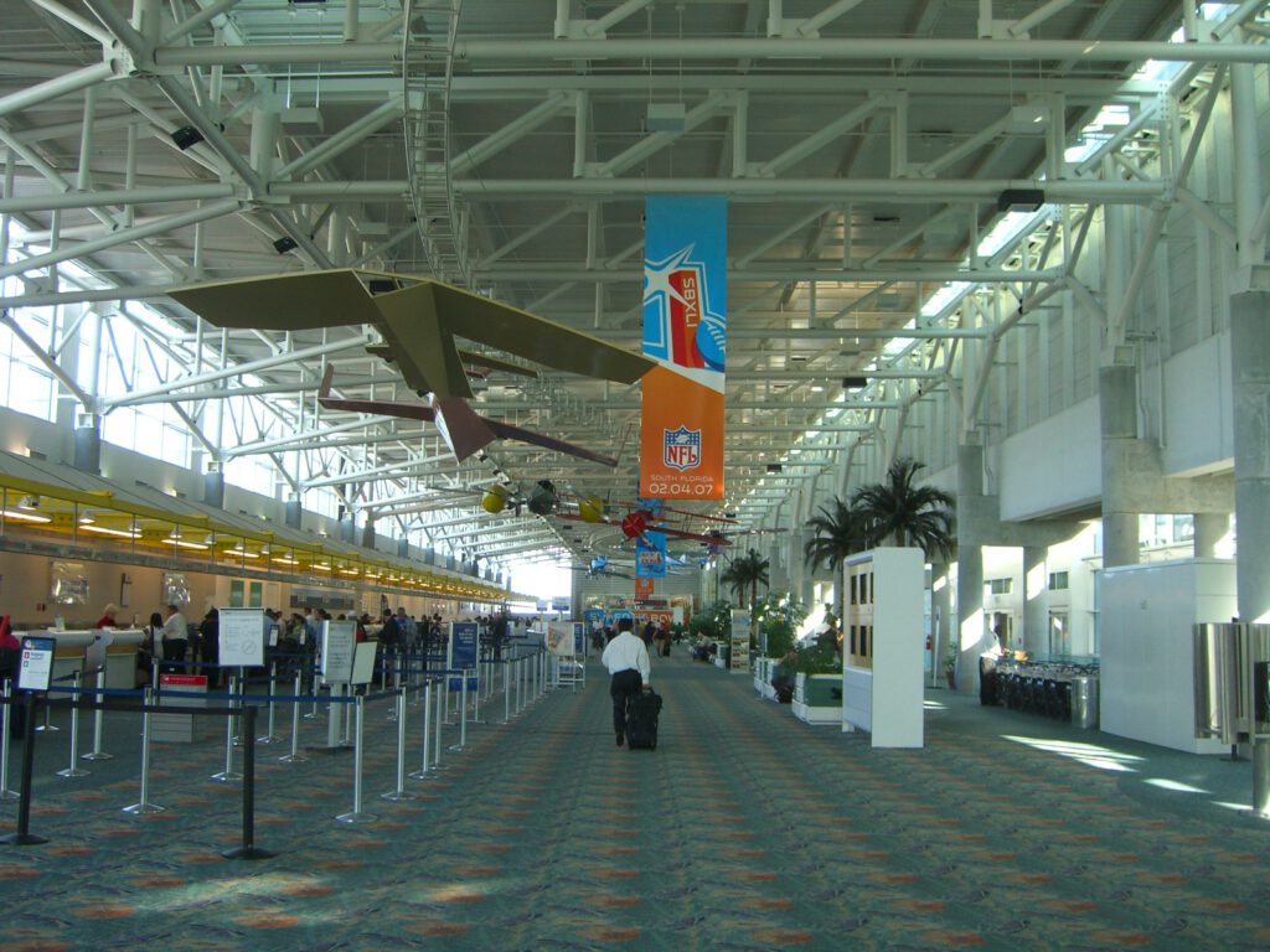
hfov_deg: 49.0
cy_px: 476
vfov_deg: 37.7
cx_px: 635
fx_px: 1394
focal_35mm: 38
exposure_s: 1/80
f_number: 2.8
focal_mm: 7.9
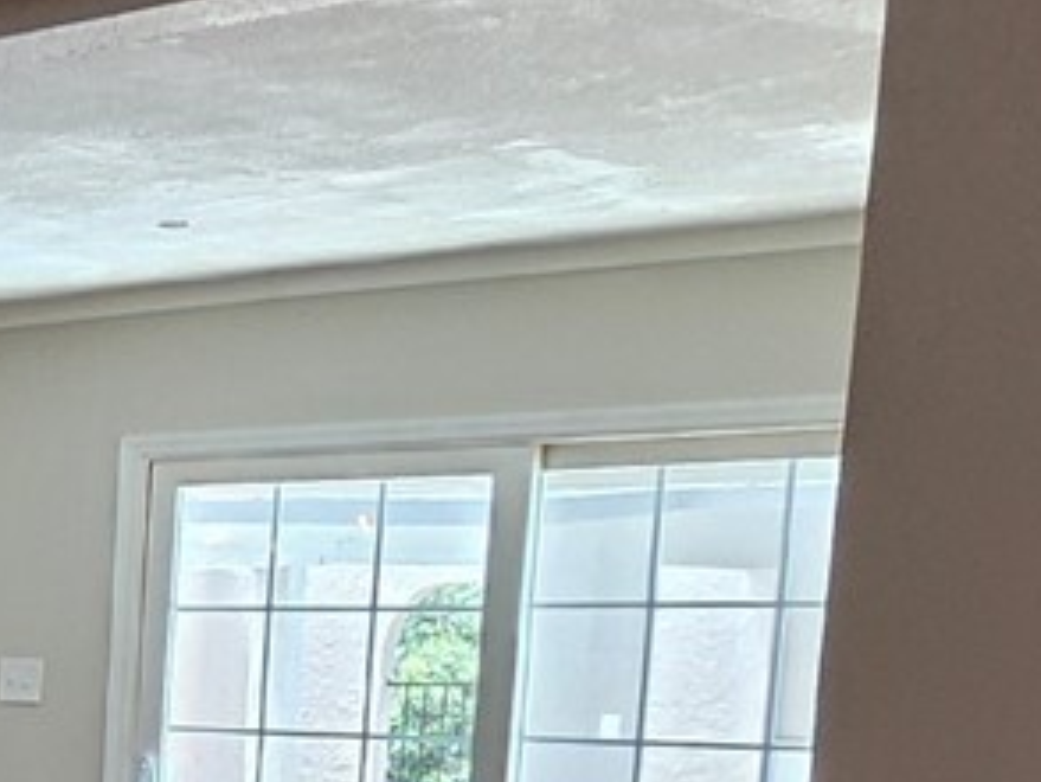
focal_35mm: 71
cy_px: 928
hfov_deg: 18.3
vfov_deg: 19.6
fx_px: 2136
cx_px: -1045
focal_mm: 2.2
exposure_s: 1/60
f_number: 2.2
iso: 160
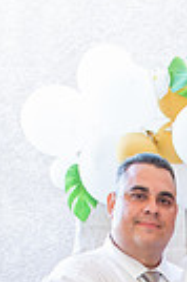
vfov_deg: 15.3
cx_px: 287
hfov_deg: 10.8
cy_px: 442
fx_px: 953
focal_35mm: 122
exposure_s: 1/80
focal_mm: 24
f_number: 4.5
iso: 500
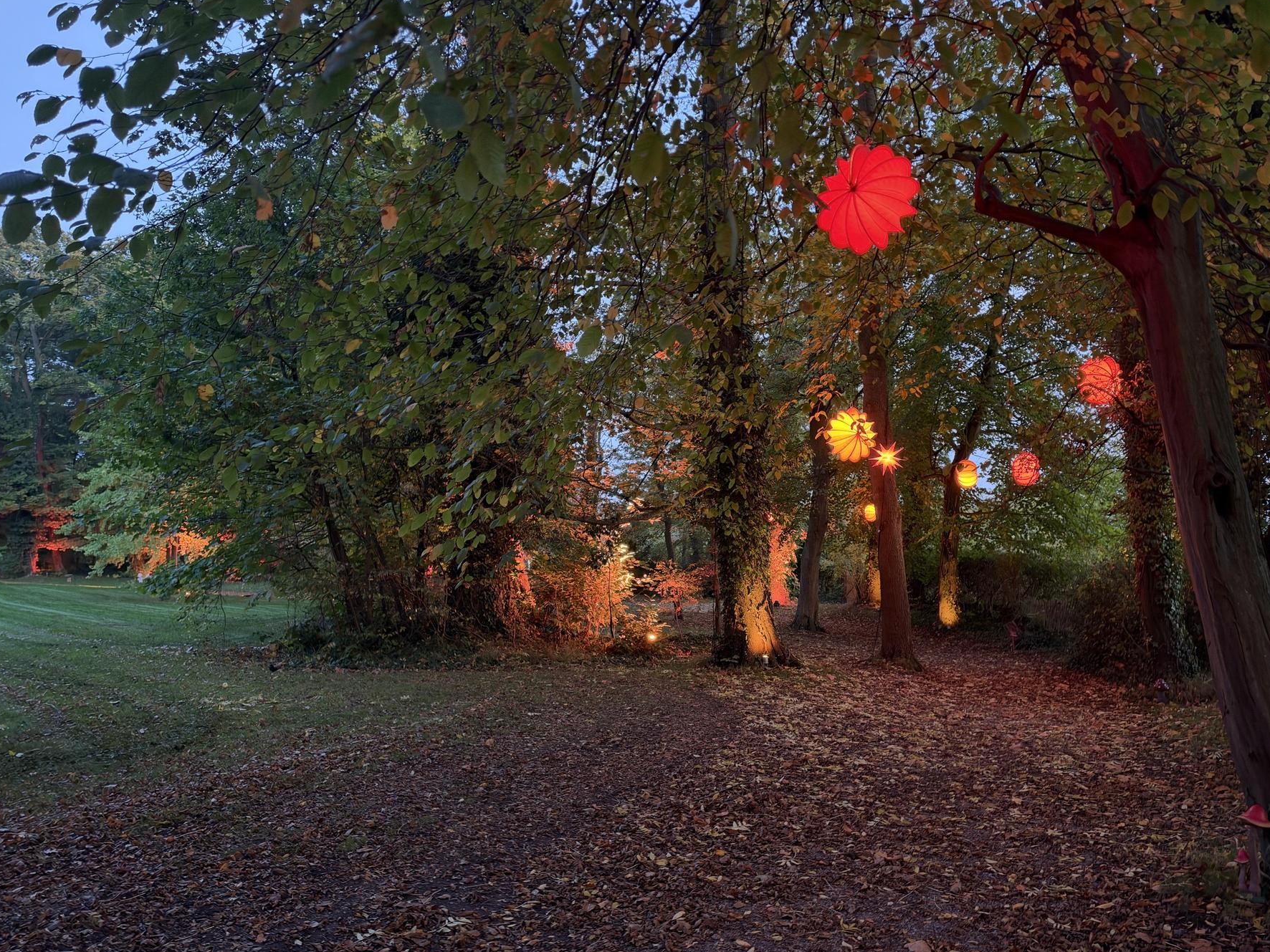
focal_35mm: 26
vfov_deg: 53.0
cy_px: 497
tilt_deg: +5.2
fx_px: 954
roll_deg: -1.0
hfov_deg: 67.2
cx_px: 683
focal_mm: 6.93
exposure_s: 1/25
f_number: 1.48
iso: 640
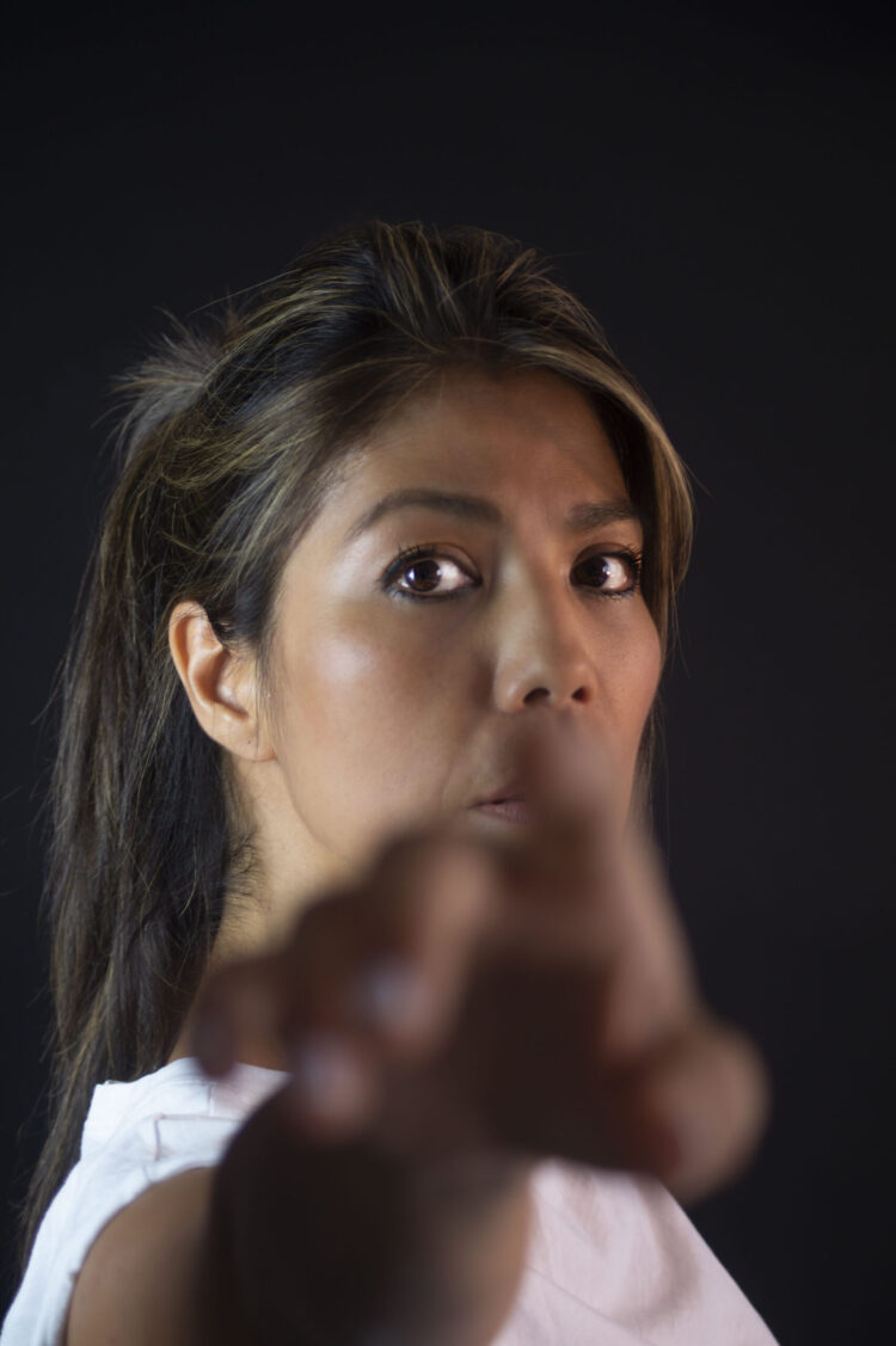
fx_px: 3084
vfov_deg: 24.6
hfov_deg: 16.5
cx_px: 448
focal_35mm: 82
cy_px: 673
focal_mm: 55
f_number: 4.5
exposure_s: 1/80
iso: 200
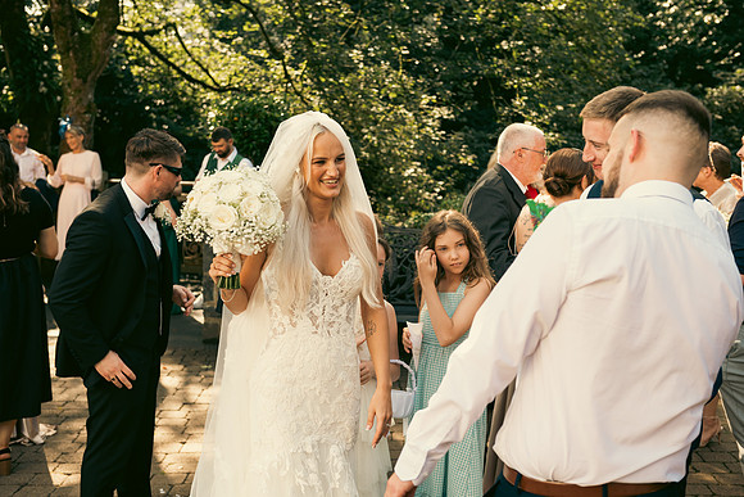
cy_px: 248
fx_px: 1034
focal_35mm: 50
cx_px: 372
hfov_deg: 39.6
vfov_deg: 27.0
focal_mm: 50
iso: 160
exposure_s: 1/160
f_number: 5
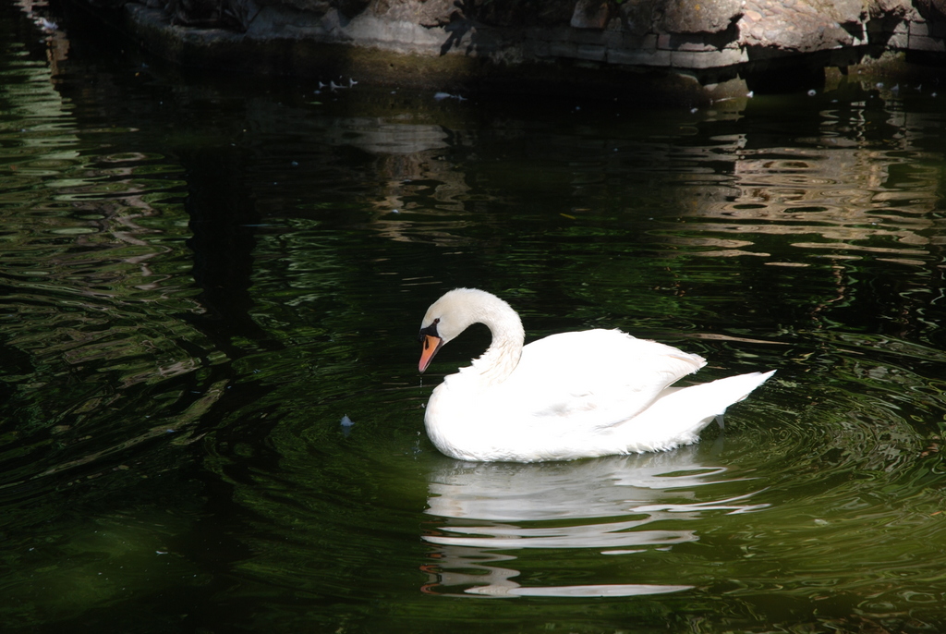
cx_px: 473
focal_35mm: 105
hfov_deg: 19.4
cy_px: 317
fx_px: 2763
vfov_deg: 13.1
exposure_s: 1/200
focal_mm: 70
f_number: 4.5
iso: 100
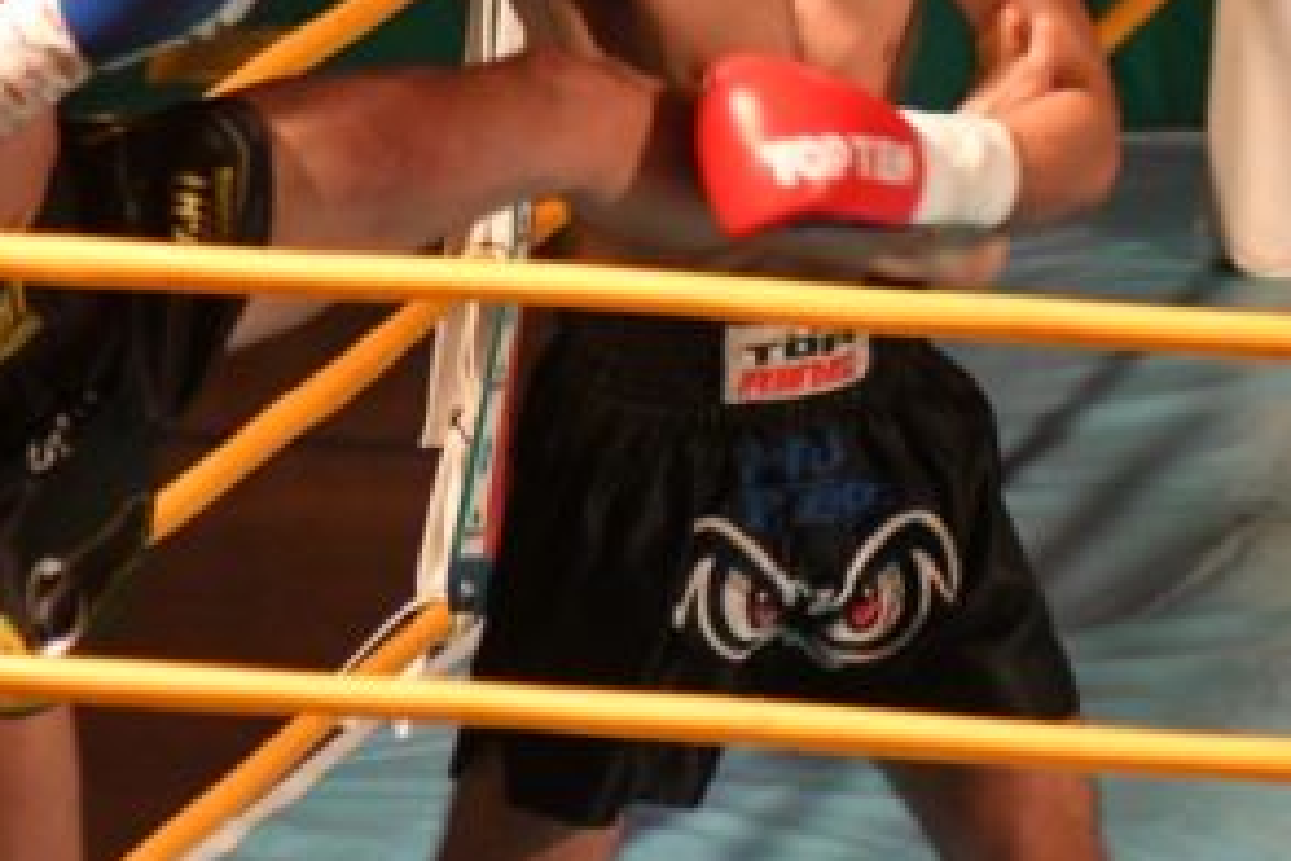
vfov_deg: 2.5
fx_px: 19722
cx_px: 992
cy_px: 62
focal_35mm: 550
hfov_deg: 3.7
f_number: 4.5
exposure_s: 1/400
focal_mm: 155
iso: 8000
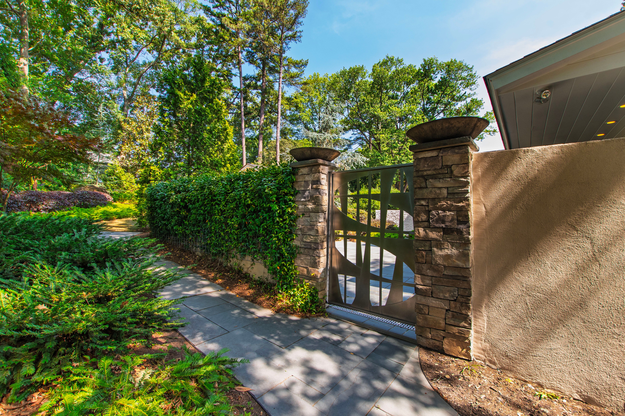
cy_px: 208
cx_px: 312
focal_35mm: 15
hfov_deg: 100.4
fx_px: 260
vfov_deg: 77.3
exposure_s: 1/100
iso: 320
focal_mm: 10
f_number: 8
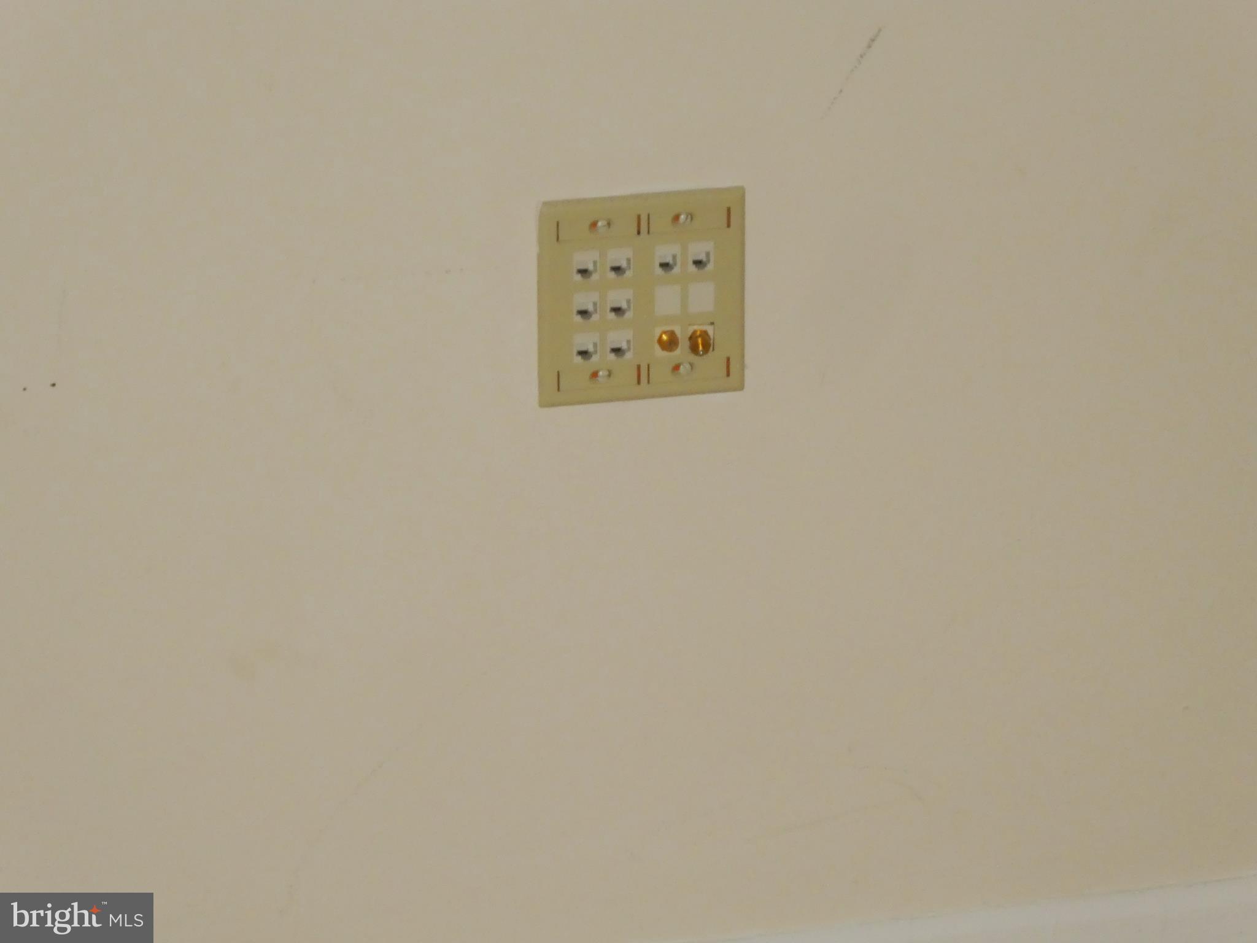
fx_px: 5483
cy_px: 472
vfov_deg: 9.8
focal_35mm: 151
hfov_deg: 13.1
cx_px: 628
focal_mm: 27.1
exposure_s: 1/60
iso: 400
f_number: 5.4
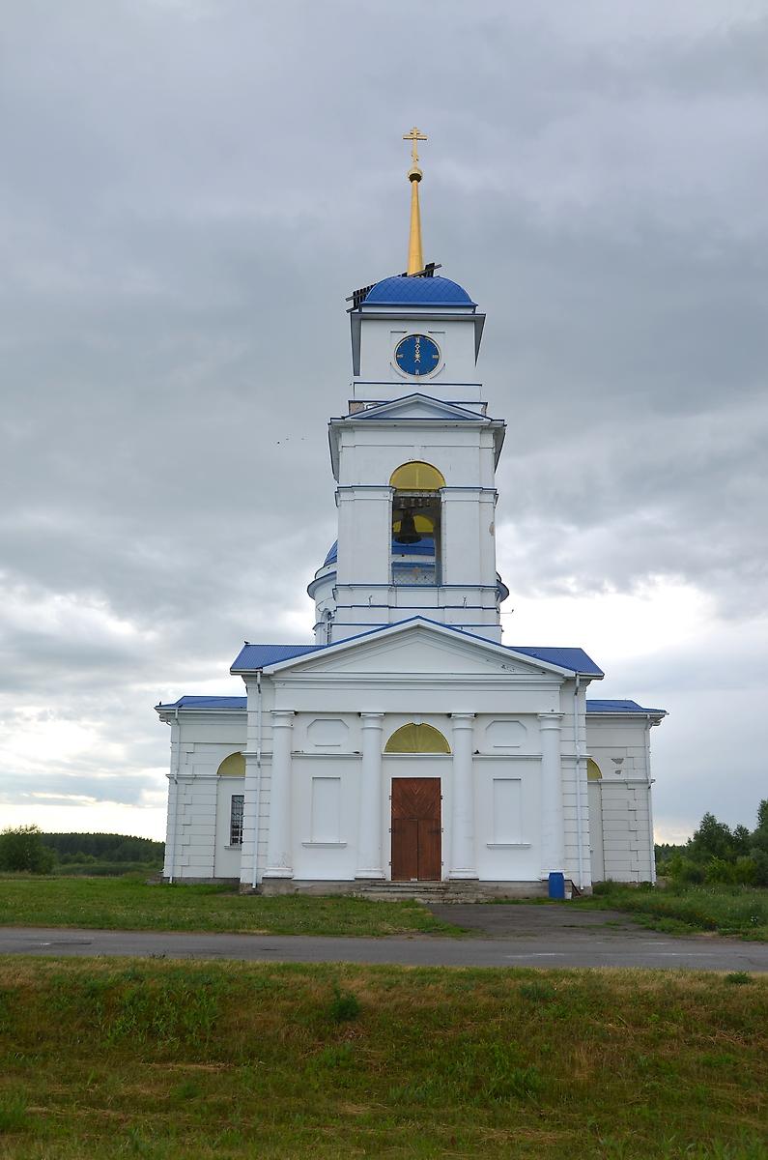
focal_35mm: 32
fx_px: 1012
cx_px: 384
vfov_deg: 59.6
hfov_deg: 41.5
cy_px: 580
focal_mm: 21
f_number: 8
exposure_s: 1/250
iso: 125
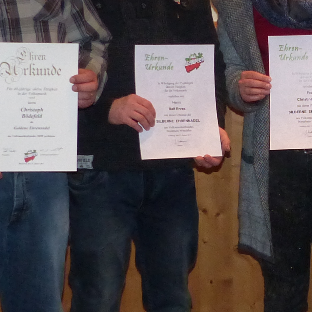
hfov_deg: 12.2
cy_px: 139
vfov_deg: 12.3
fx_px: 1448
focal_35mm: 142
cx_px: 315
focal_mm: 6.6
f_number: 2.8
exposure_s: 1/60
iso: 400
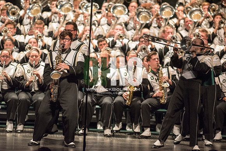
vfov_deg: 4.6
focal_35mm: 300
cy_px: 76
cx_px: 113
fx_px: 1884
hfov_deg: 6.9
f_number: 2.8
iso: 4000
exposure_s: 1/500
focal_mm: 300
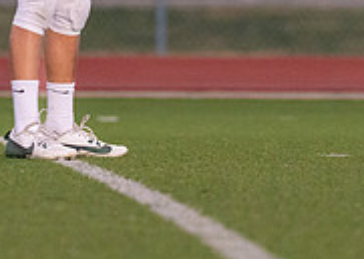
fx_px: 9783
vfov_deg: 1.5
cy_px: -238
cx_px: 82
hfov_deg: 2.1
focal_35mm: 947
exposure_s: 1/1250
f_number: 2.8
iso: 2000
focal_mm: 200
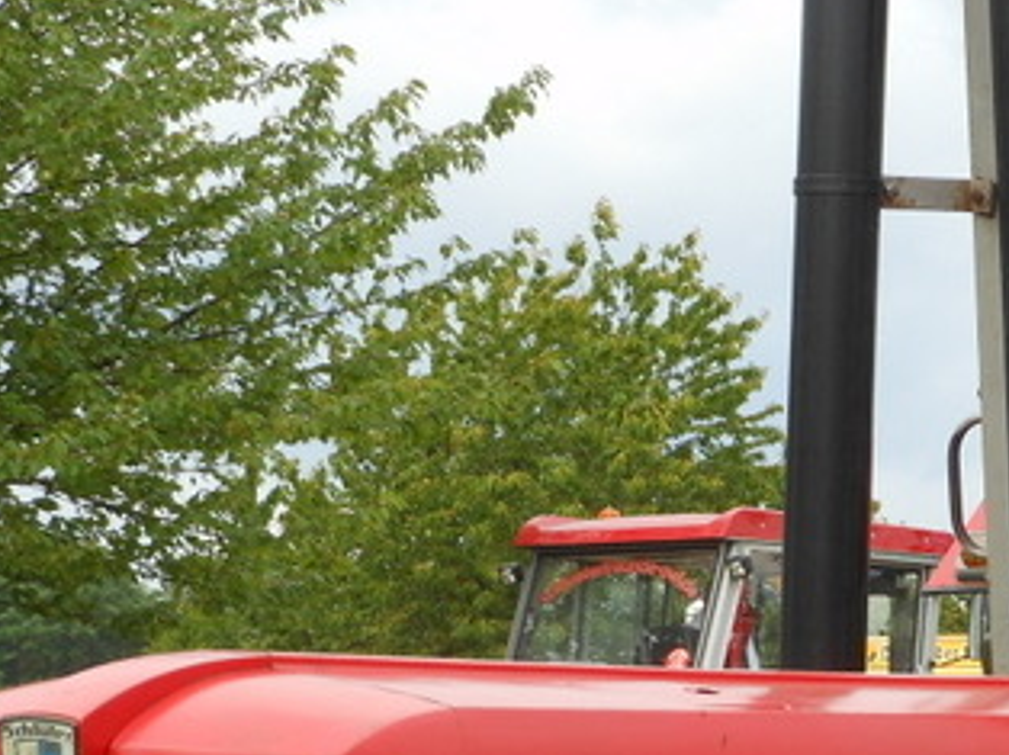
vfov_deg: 6.7
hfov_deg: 8.8
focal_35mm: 222
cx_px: 1176
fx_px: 6466
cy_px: 585
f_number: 5.3
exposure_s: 1/200
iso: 80
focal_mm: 15.6
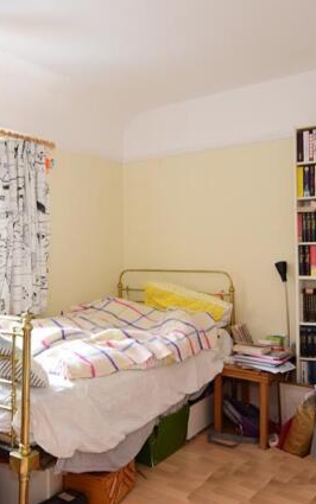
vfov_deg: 58.1
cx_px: 119
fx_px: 454
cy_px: 247
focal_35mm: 33
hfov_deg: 38.1
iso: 400
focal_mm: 14
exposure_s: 1/3
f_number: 7.1
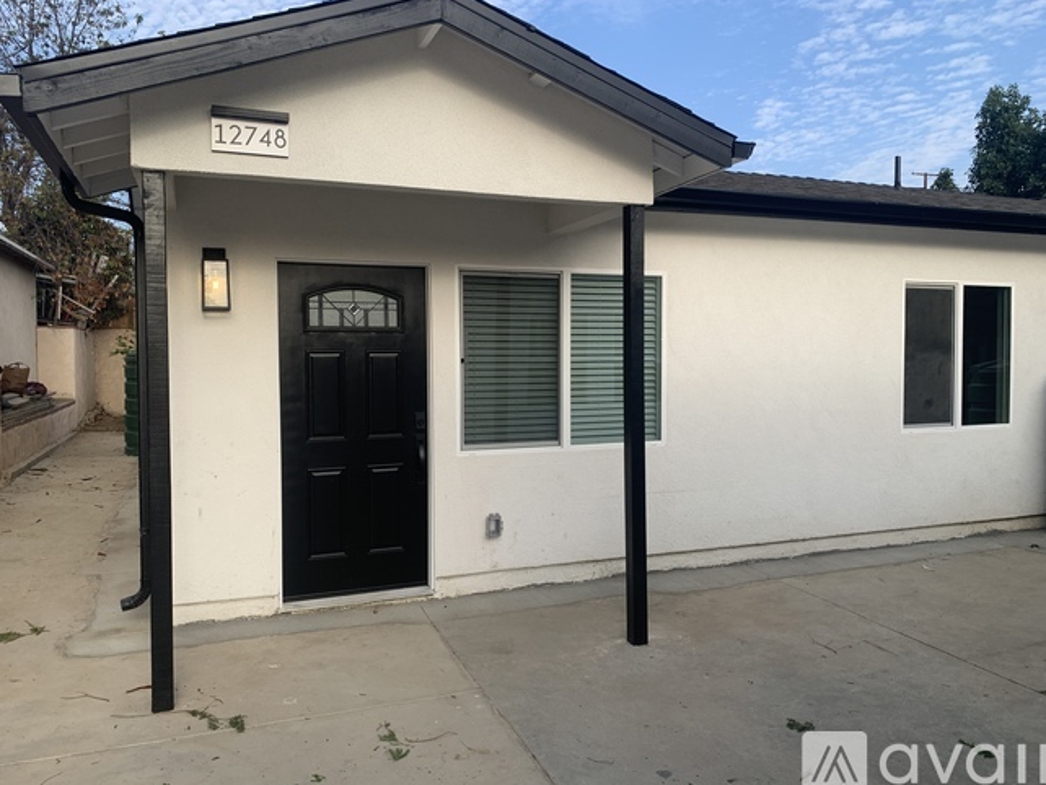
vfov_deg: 51.4
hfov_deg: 65.3
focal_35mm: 27
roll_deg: -0.1
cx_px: 522
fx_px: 816
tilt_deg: -1.5
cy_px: 389
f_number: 1.8
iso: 25
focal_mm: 4.25
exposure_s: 1/894
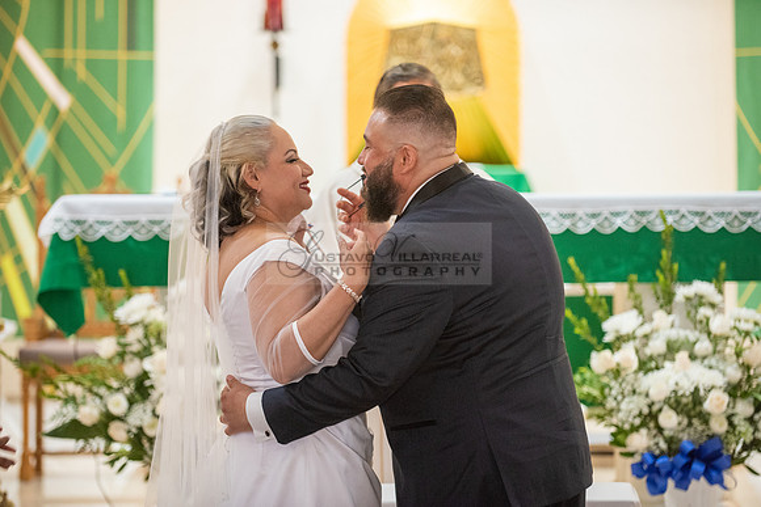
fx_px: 2995
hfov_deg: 14.5
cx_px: 380
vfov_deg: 9.7
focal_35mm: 142
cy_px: 254
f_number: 2.8
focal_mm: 135
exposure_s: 1/160
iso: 2000
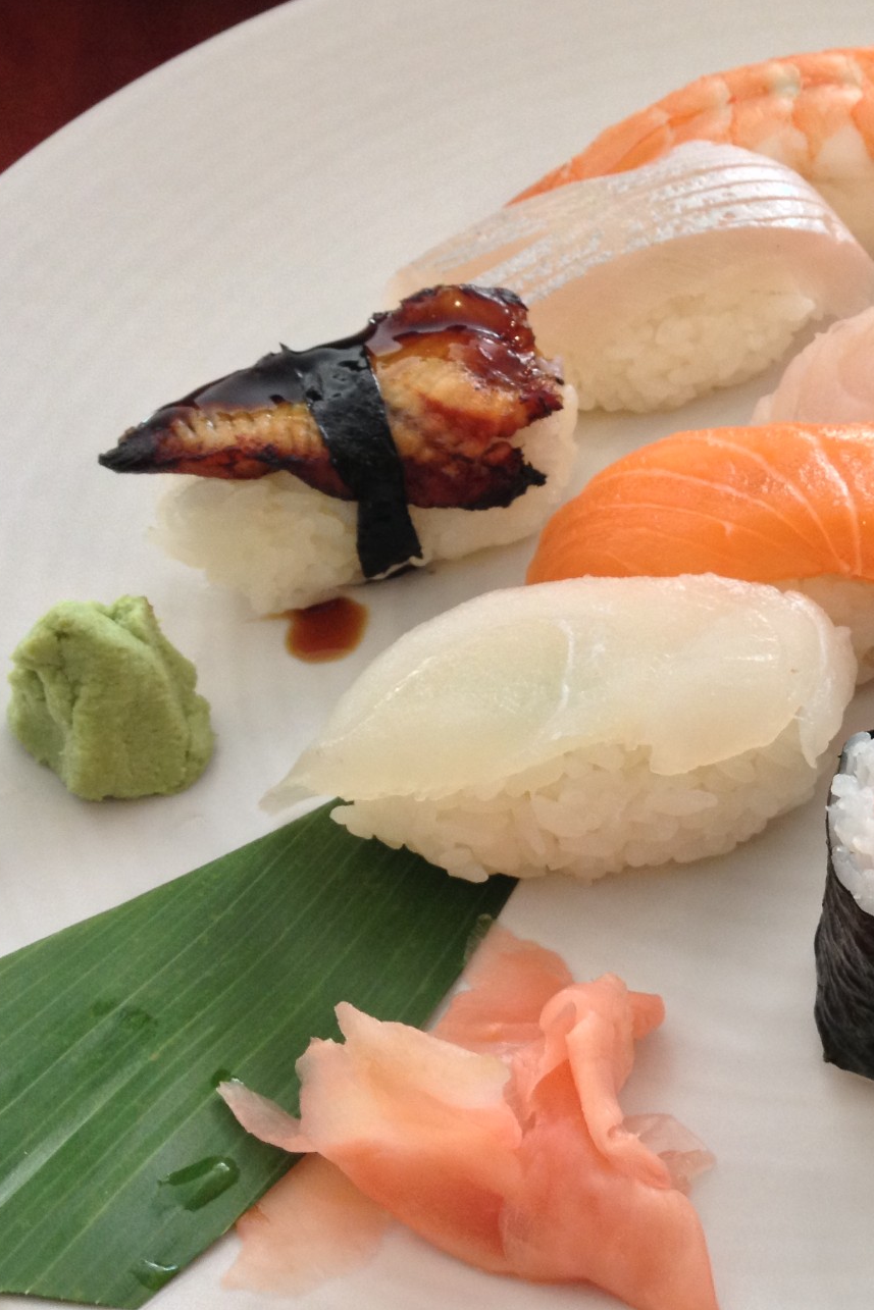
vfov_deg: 34.5
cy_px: 642
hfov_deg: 22.6
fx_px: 2111
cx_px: 833
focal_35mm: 58
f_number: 2.4
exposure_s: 1/20
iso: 100
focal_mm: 4.28
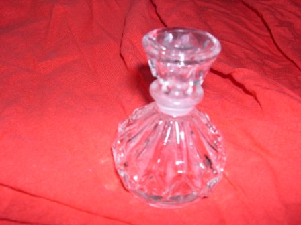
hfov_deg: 49.0
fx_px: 330
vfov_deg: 37.7
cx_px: 150
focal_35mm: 38
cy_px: 112
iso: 100
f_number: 7.6
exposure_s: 1/60
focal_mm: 8
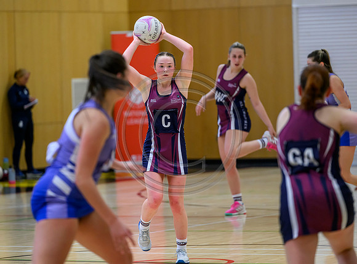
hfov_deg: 8.8
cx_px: 147
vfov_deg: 6.5
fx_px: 2328
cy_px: 124
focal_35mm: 227
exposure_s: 1/1250
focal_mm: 200
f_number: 3.2
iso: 3200
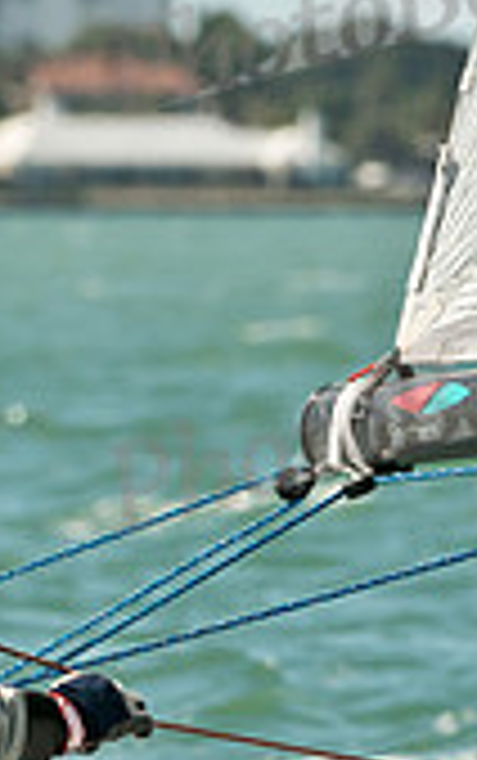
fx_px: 24875
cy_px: 782
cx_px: -95
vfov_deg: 1.8
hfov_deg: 1.1
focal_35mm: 1199
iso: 400
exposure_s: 1/1250
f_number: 9
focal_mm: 310
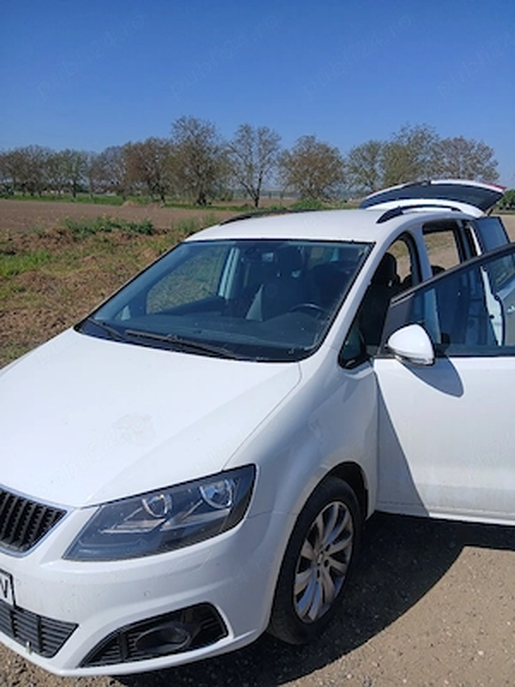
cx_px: 258
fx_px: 516
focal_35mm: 26
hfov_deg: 53.1
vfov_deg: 67.3
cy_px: 344
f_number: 1.8
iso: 20
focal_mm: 3.98
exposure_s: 1/1111
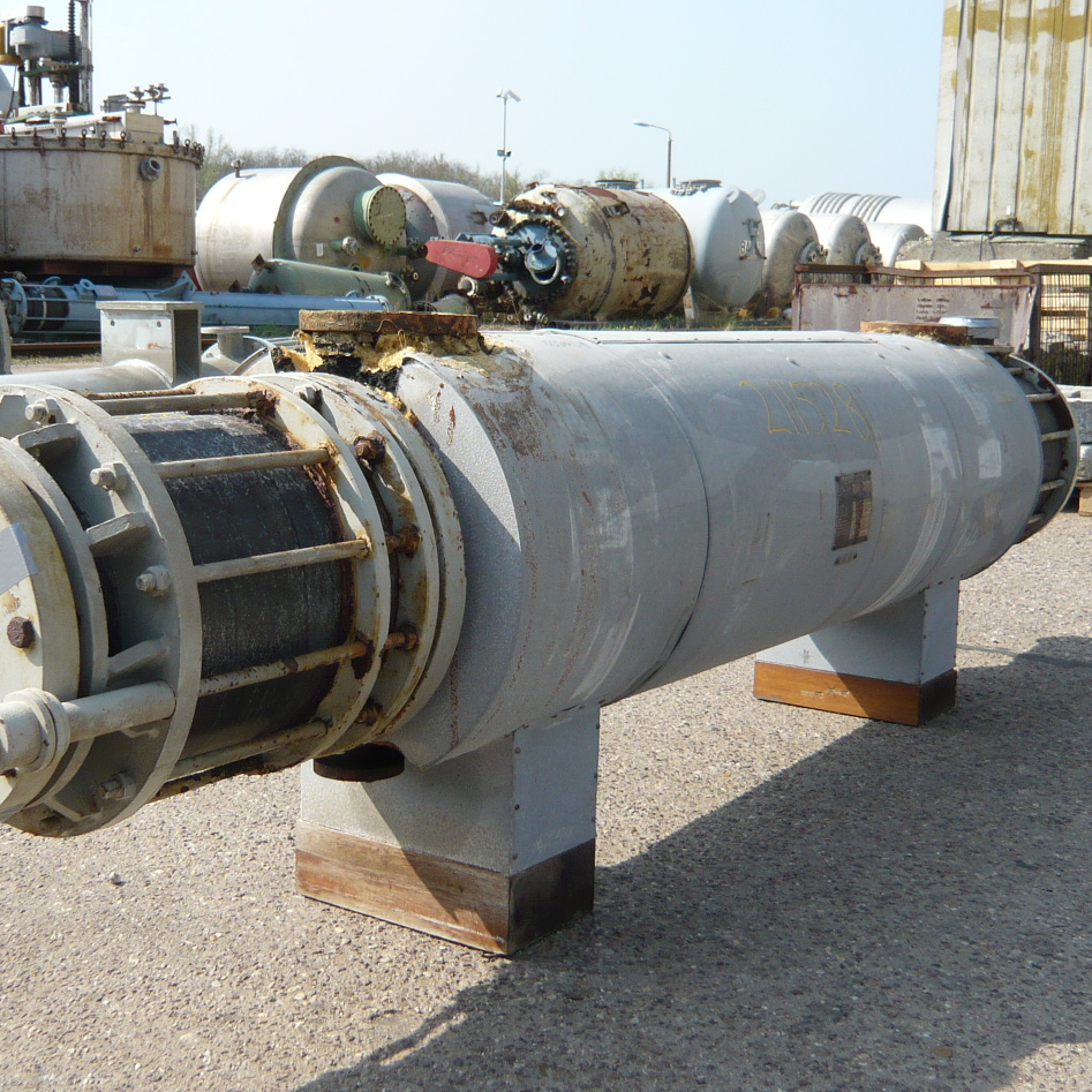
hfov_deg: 39.1
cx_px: 462
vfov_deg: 39.2
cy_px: 543
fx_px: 1535
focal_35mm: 43
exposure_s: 1/800
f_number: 2.8
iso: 100
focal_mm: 4.6
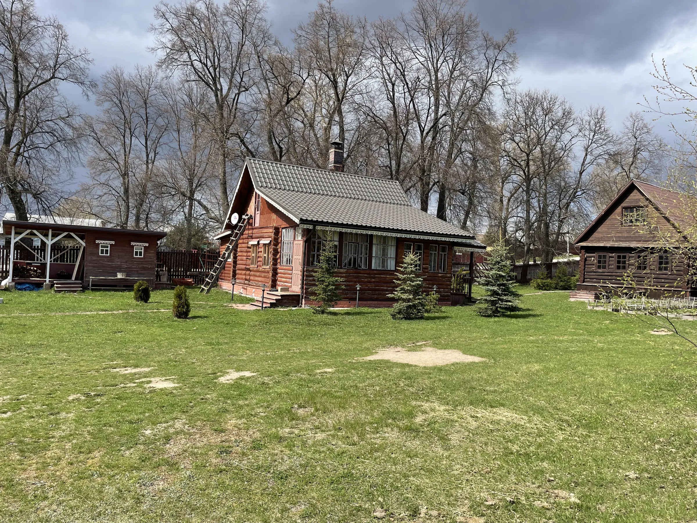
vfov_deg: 53.1
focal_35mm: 26
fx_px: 524
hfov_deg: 67.3
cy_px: 262
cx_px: 348
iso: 32
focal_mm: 4.2
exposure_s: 1/2257
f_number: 1.6
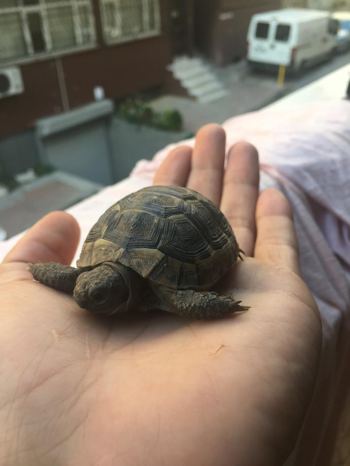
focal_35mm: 29
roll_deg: +1.6
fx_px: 391
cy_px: 233
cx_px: 175
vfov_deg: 61.7
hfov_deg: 48.2
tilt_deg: -30.5
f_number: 2.2
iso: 25
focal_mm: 4.15
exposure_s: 1/100
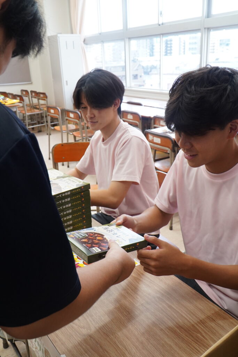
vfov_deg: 60.3
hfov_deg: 42.3
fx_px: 307
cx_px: 119
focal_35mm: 31
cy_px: 178
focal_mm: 21
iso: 2500
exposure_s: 1/125
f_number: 7.1
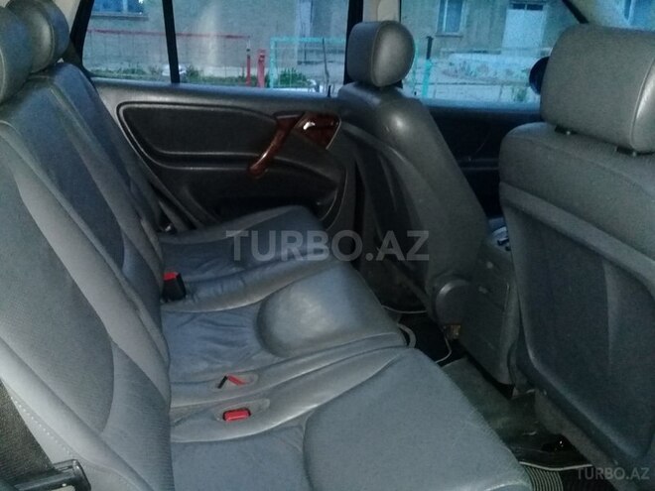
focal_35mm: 31
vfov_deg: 45.4
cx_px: 328
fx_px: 587
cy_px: 246
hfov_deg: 58.4
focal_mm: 3.3
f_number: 2.2
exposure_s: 1/17
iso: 1250
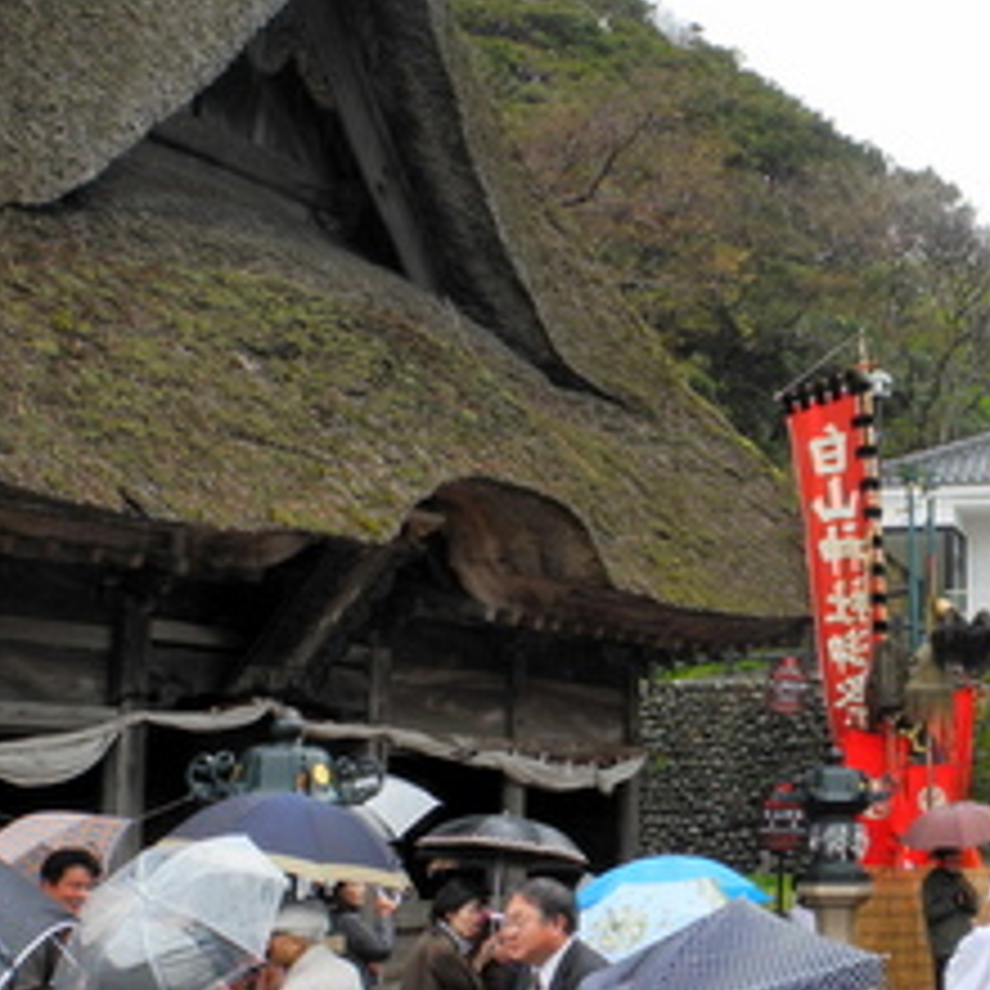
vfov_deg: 31.5
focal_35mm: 54
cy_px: 619
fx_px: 1747
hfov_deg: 30.1
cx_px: 918
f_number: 8
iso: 200
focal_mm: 6
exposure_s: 1/76.4
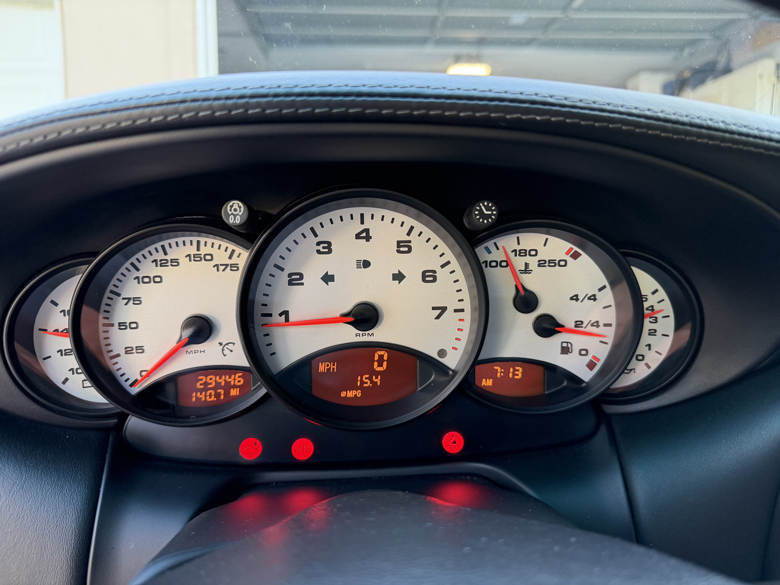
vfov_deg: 56.8
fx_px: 541
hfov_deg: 71.6
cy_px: 292
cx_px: 390
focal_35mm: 24
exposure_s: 1/63
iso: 200
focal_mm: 6.76
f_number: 1.78
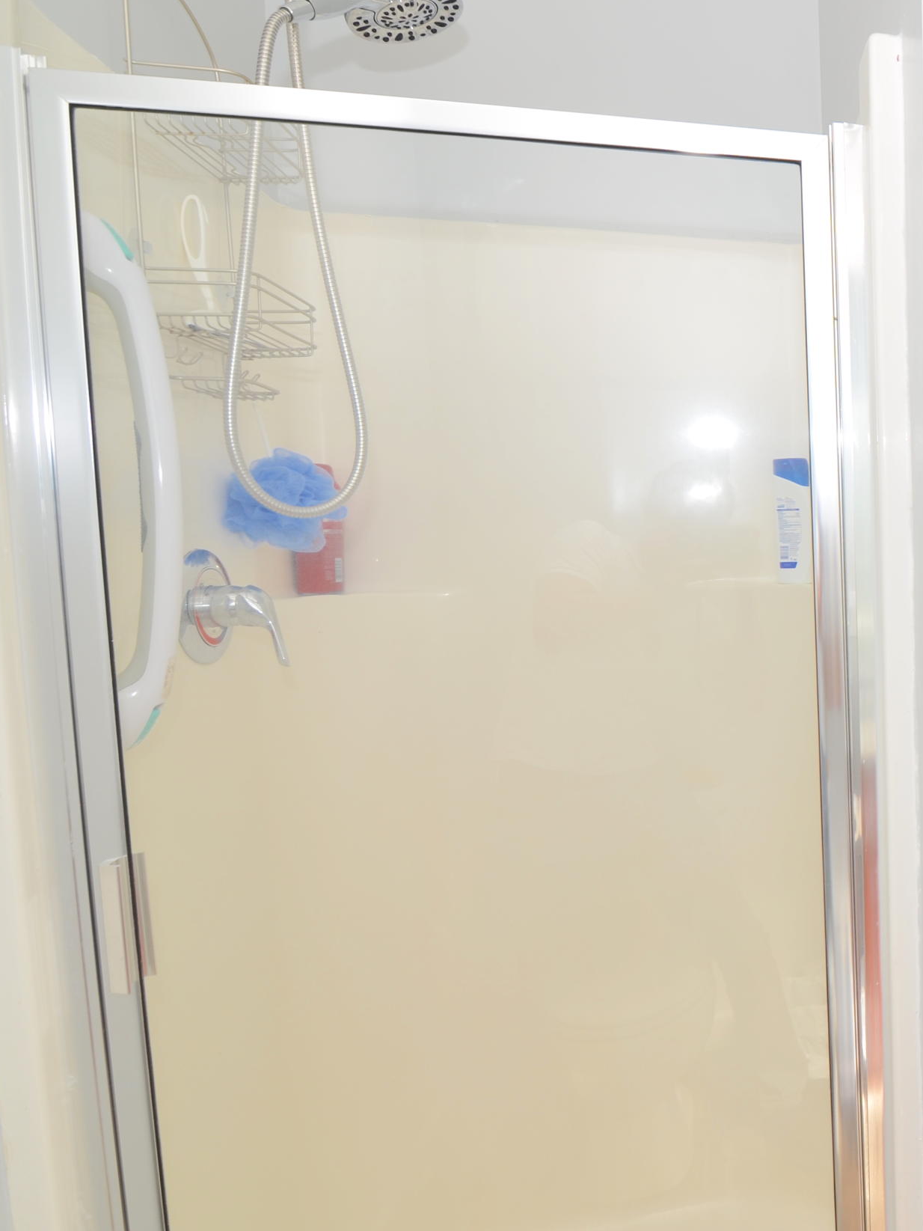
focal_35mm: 29
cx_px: 1056
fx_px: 1026
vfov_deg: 61.9
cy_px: 622
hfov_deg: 38.4
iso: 100
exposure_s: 1/125
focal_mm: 11
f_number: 5.6
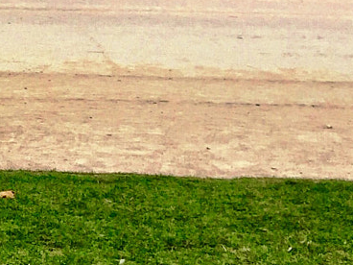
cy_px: -220
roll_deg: -0.8
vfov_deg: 11.0
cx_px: -241
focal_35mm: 126
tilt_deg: +7.1
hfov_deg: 14.2
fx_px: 1285
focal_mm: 4.15
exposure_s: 1/2825
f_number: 2.2
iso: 32
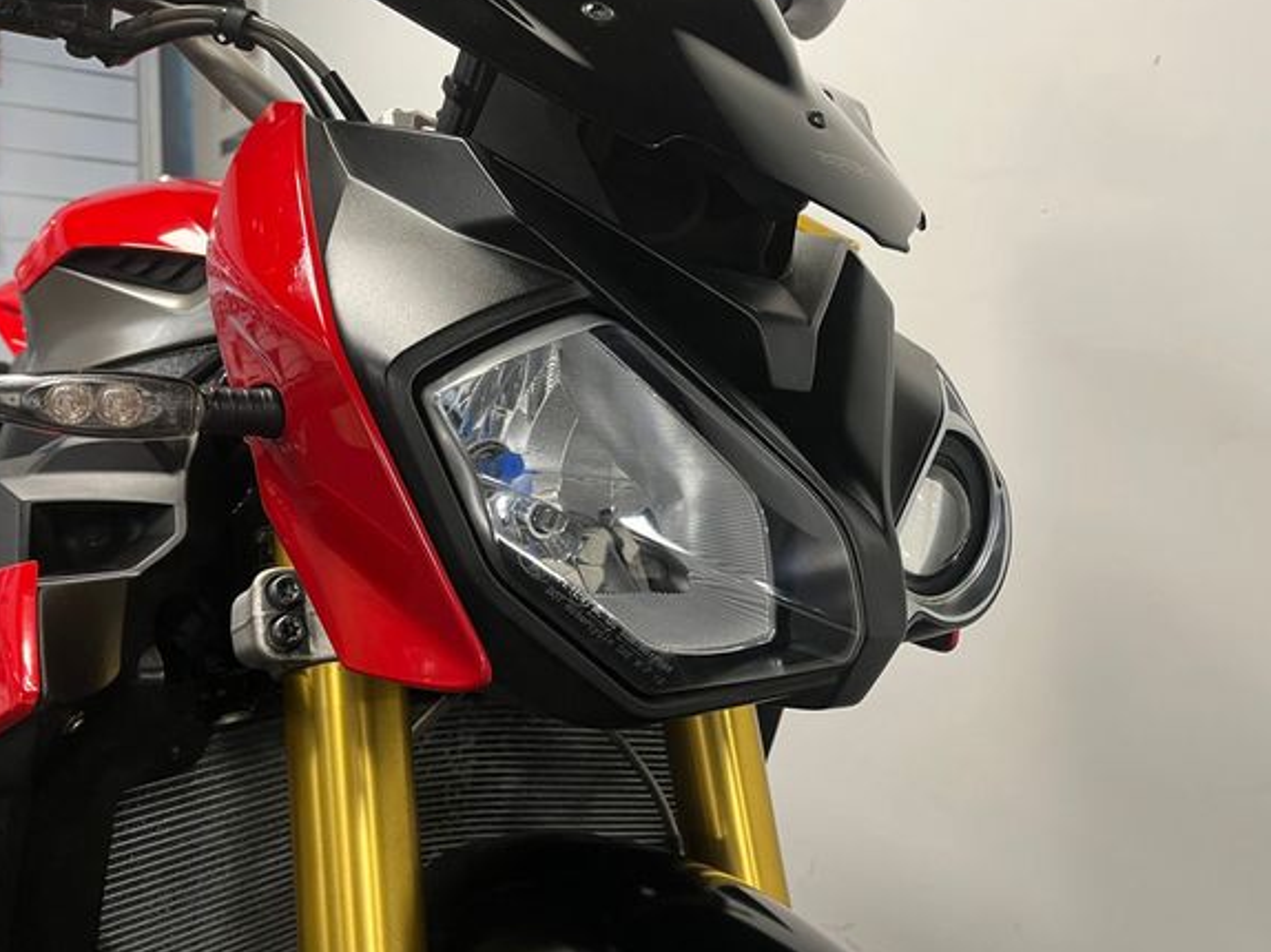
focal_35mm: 29
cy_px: 463
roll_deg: -1.3
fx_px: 1064
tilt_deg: -5.1
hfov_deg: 61.6
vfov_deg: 48.2
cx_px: 686
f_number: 1.6
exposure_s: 1/50
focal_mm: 5.1
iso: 100
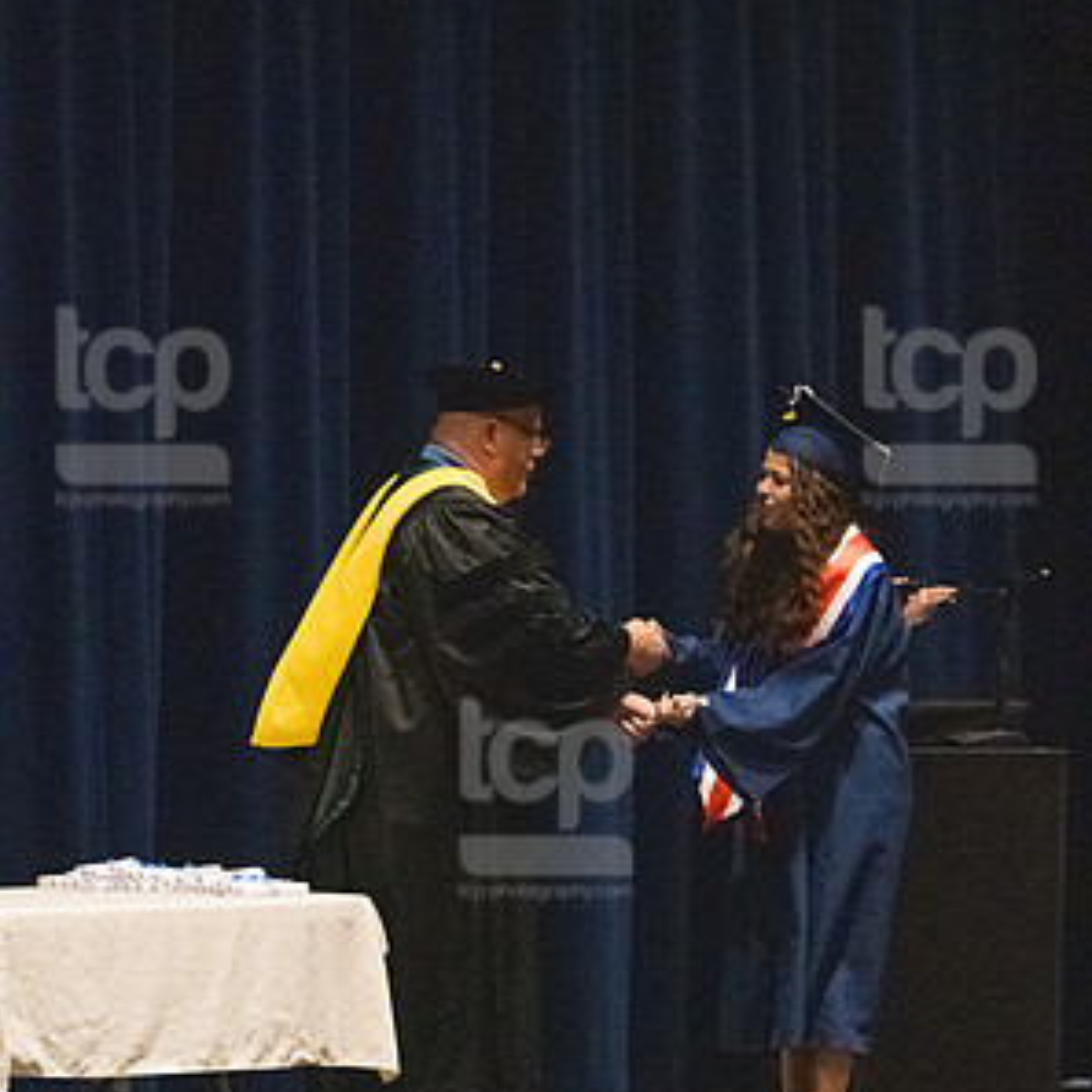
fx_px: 7995
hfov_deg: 7.8
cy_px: 798
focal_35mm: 224
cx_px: 546
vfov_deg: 7.8
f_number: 3.2
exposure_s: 1/400
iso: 10000
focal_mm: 116
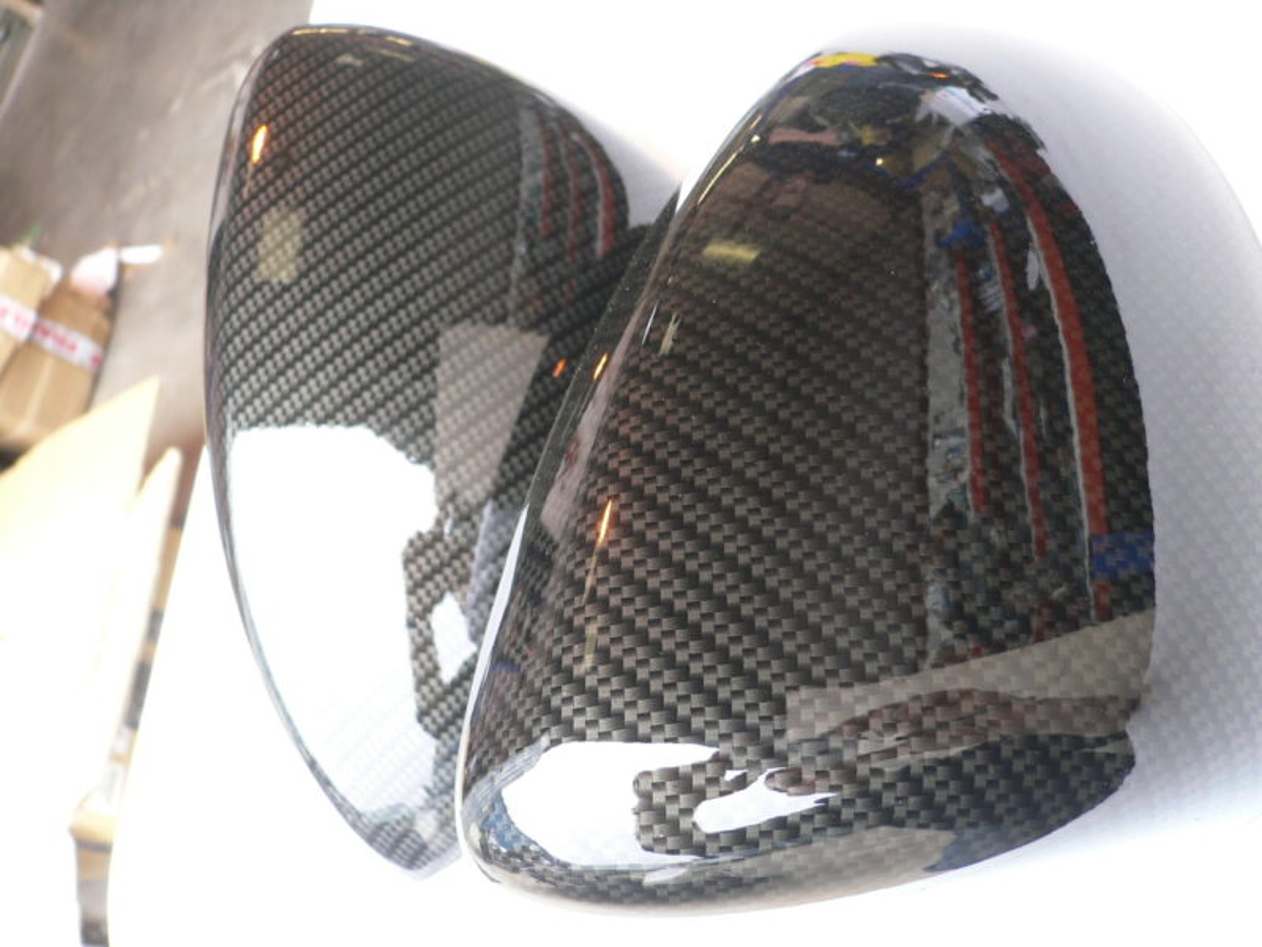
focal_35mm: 35
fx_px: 1276
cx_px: 631
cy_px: 474
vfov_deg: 40.7
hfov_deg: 52.6
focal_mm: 5.8
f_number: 2.8
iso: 100
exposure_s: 1/20
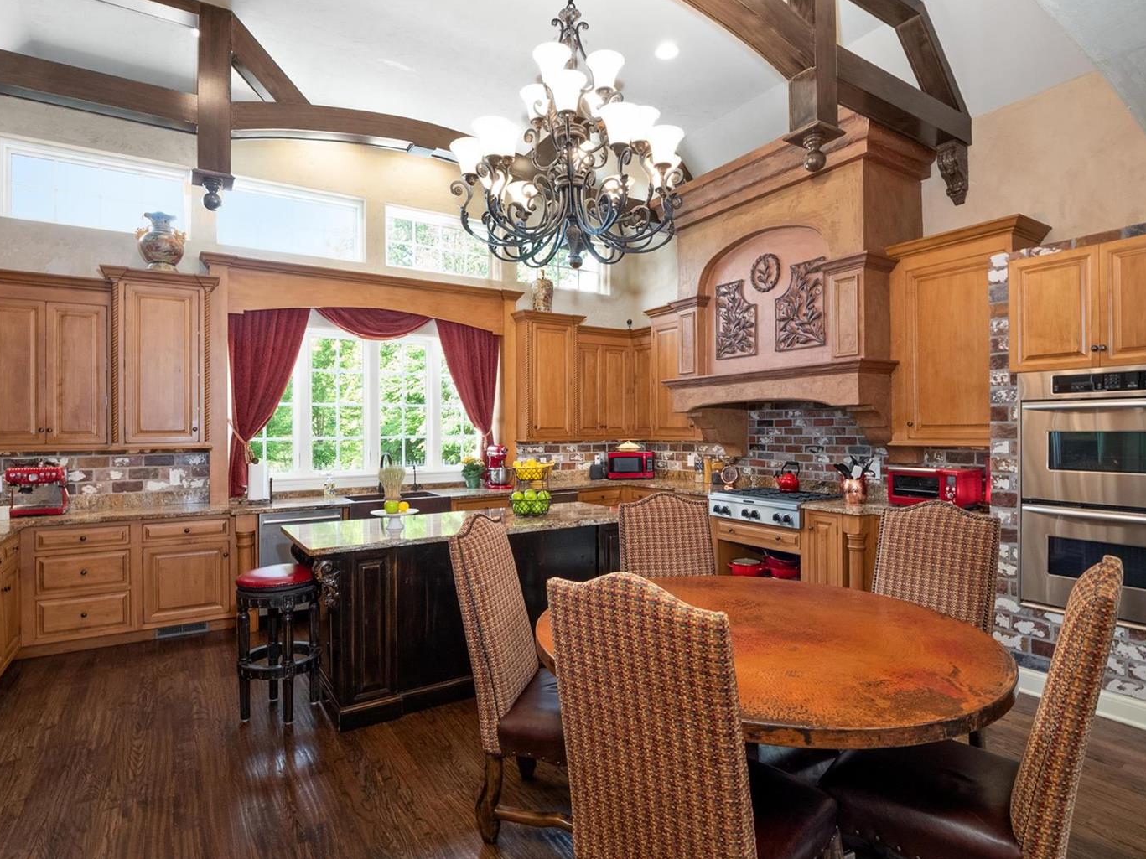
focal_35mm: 18
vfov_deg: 71.6
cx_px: 568
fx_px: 596
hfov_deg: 87.8
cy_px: 431
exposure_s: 1/6
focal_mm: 8
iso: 800
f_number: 9
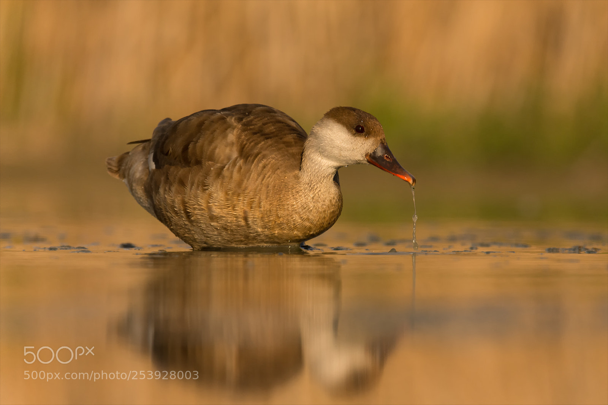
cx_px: 304
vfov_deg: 1.8
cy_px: 202
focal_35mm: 750
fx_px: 12667
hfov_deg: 2.7
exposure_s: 1/2000
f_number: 6.3
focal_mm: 500
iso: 800
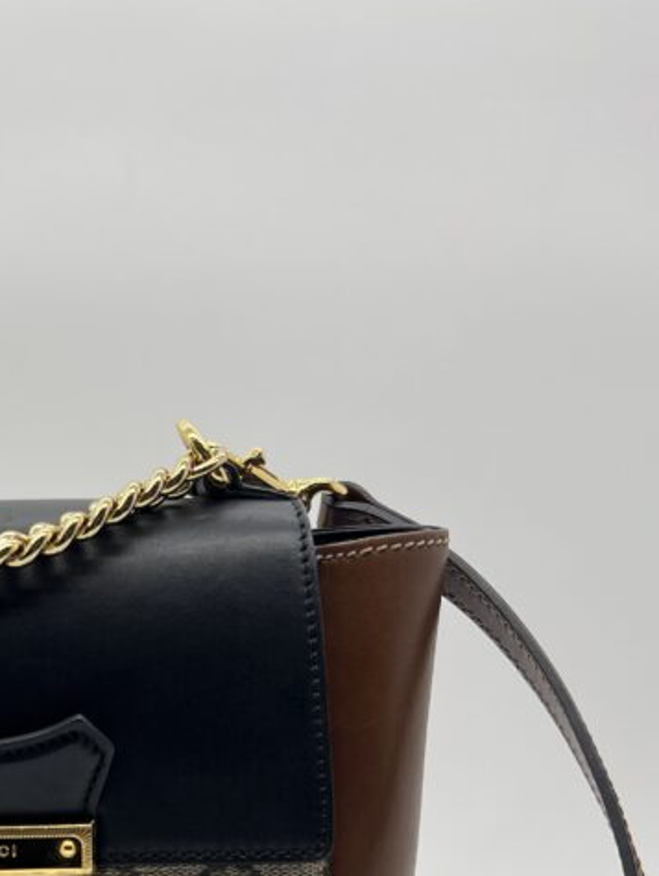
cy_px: 861
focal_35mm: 56
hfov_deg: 24.9
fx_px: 1420
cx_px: -6
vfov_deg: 31.9
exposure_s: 1/195
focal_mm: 5.7
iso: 40
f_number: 1.5
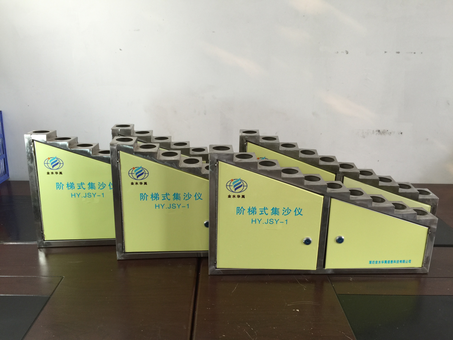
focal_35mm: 29
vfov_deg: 48.2
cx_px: 226
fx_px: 380
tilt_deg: -15.8
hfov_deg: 61.7
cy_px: 170
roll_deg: -2.0
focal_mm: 4.15
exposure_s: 1/15
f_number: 2.2
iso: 32
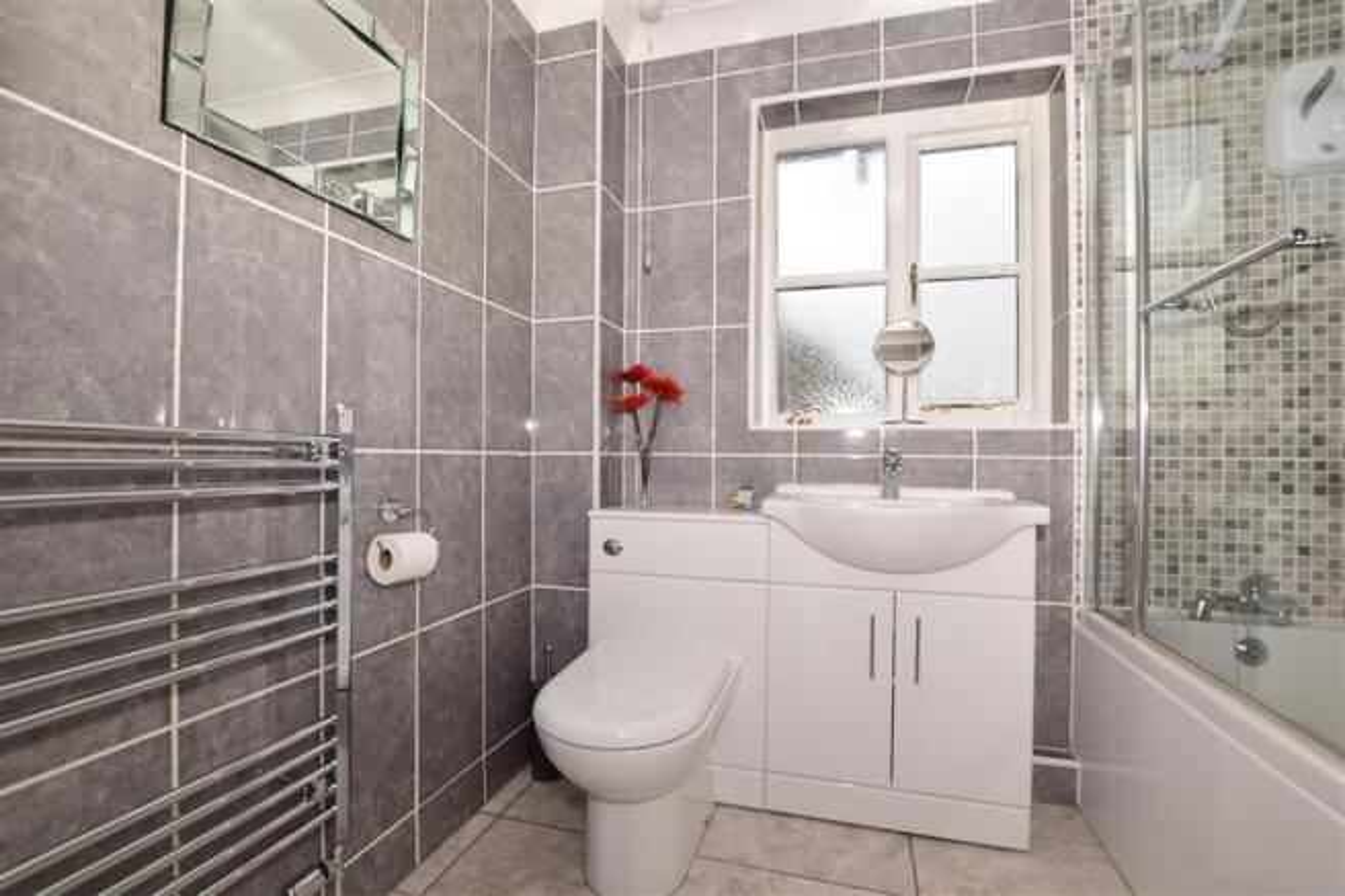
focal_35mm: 15
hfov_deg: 100.4
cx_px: 672
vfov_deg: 77.3
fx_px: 560
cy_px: 448
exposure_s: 1/200
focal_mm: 10
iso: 400
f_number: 8
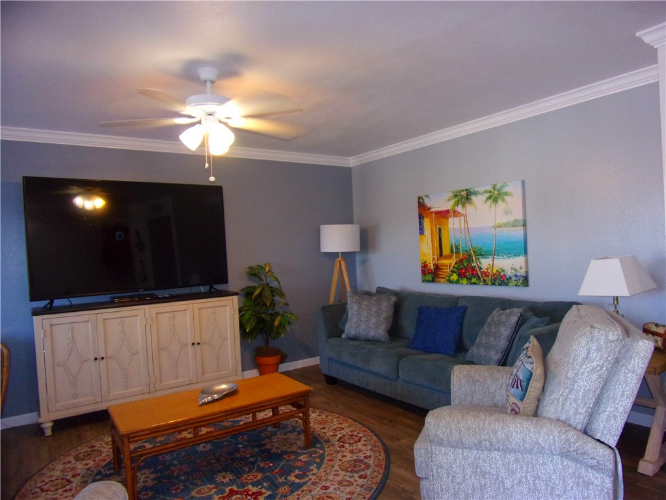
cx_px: 333
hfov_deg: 71.6
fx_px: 462
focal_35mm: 24
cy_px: 250
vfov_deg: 56.8
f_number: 3.3
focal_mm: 4.3
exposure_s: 1/34
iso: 200
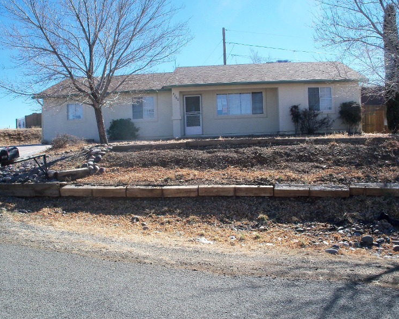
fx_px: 437
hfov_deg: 49.1
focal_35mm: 37
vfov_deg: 40.1
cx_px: 197
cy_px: 158
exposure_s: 1/250
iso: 80
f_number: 5.5
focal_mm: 6.3
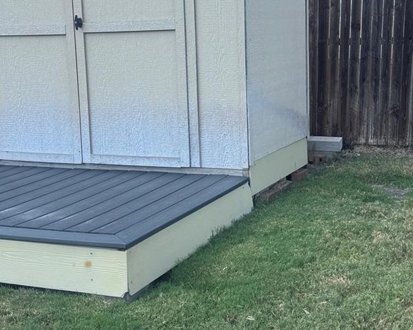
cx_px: 221
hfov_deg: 31.4
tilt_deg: -7.7
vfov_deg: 25.4
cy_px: 136
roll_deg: +1.4
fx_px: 733
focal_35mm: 60
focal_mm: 6.76
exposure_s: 1/1767
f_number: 1.78
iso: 80
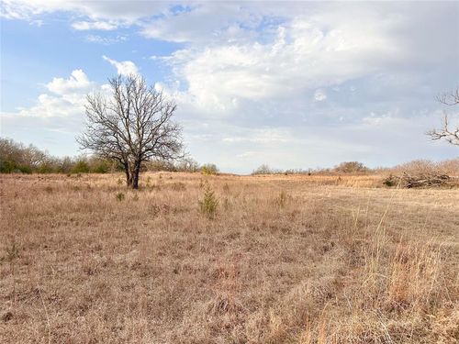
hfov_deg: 71.6
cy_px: 172
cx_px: 230
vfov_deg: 56.8
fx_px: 318
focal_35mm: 24
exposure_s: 1/3597
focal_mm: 6.86
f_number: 1.78
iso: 80
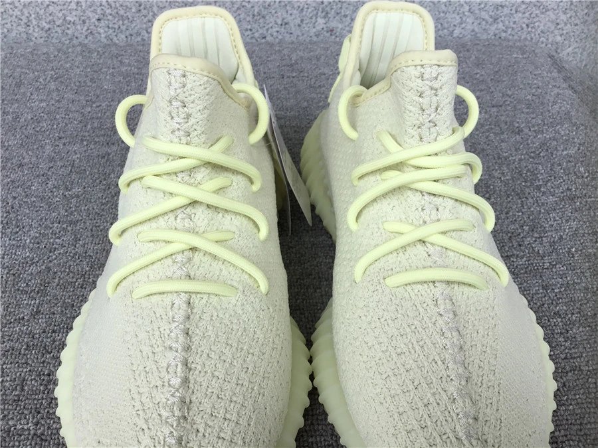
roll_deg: -2.2
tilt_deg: -43.8
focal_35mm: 31
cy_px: 224
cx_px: 299
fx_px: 536
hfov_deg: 58.4
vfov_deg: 45.4
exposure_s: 1/595
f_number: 2.4
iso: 25
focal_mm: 3.3
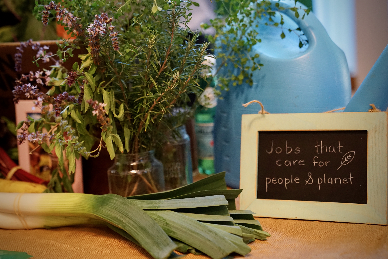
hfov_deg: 35.6
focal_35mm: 56
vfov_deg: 24.2
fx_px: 604
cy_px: 130
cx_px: 194
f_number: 2.8
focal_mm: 56
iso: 3200
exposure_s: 1/160
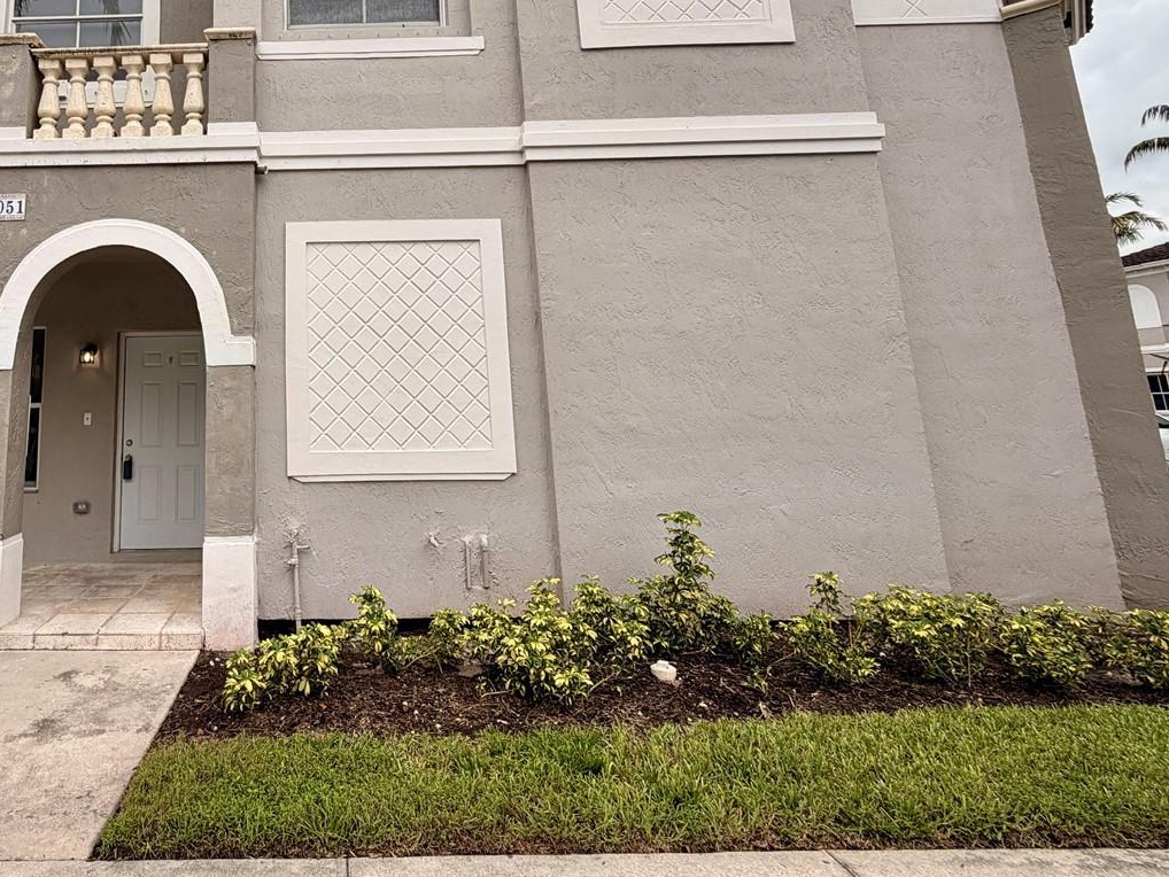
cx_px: 319
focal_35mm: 22
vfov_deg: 59.1
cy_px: 266
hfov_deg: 72.1
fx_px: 743
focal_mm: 2.22
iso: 40
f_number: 2.2
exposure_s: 1/760
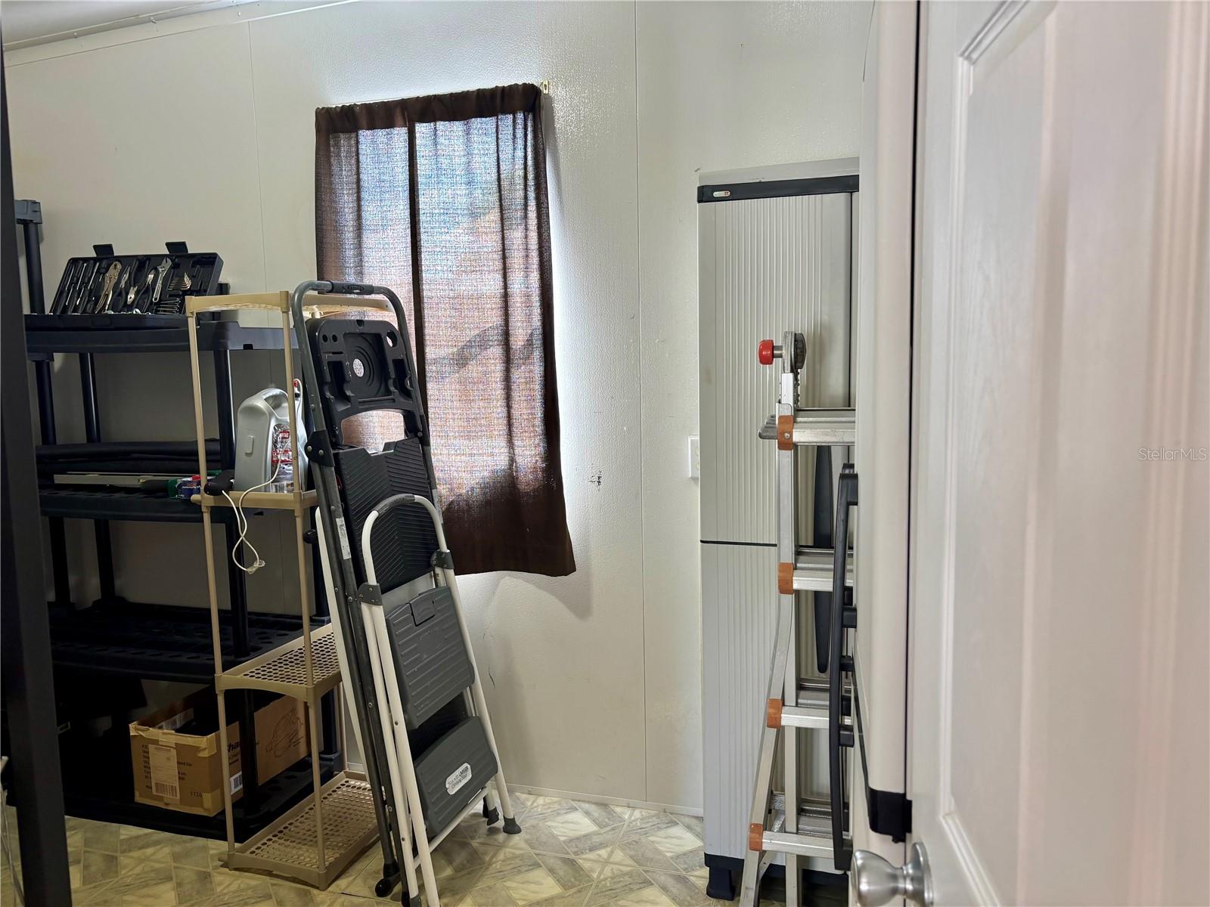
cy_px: 454
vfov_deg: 53.1
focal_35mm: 26
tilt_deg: -6.6
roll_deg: +1.4
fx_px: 909
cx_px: 605
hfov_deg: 67.3
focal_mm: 5.96
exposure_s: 1/60
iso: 100
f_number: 1.6
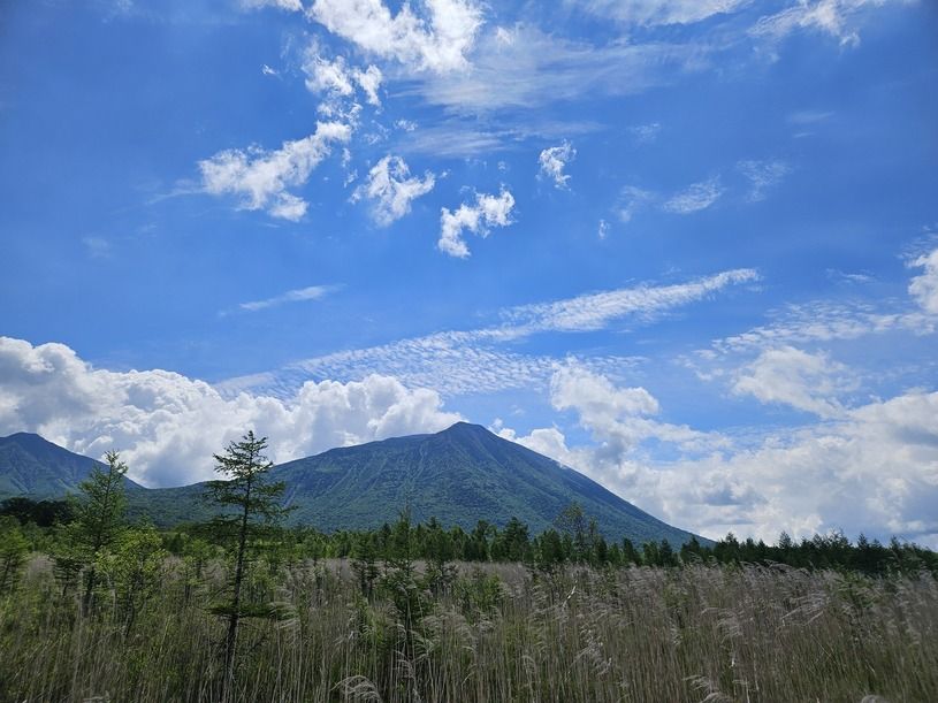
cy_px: 352
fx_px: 623
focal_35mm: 23
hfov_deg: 73.9
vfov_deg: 58.9
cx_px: 469
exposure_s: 1/5954
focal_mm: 5.4
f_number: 1.8
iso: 25
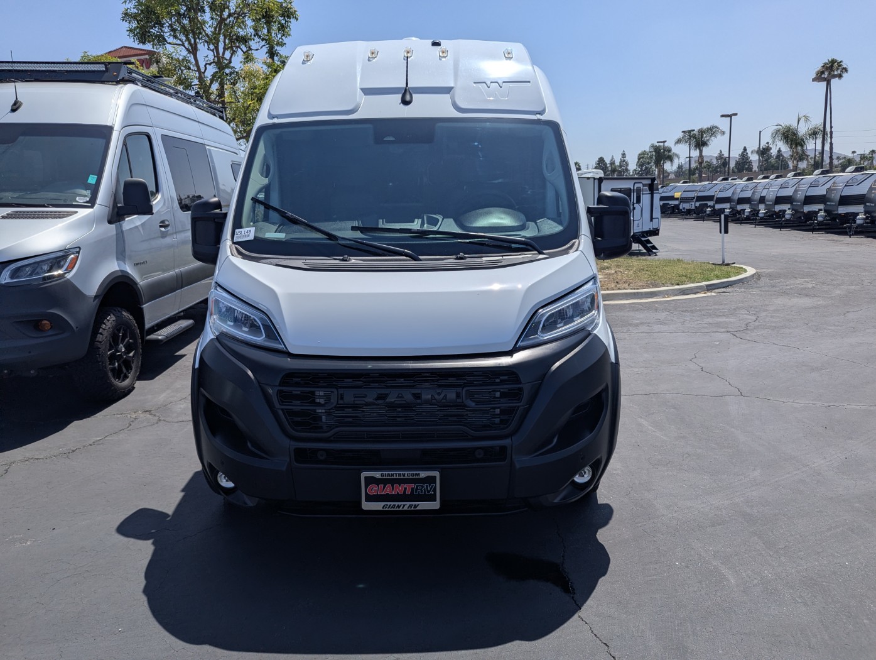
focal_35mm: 24
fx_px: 608
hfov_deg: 71.5
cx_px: 438
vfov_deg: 56.9
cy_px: 330
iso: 48
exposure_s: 1/4926
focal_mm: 6.81
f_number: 1.85
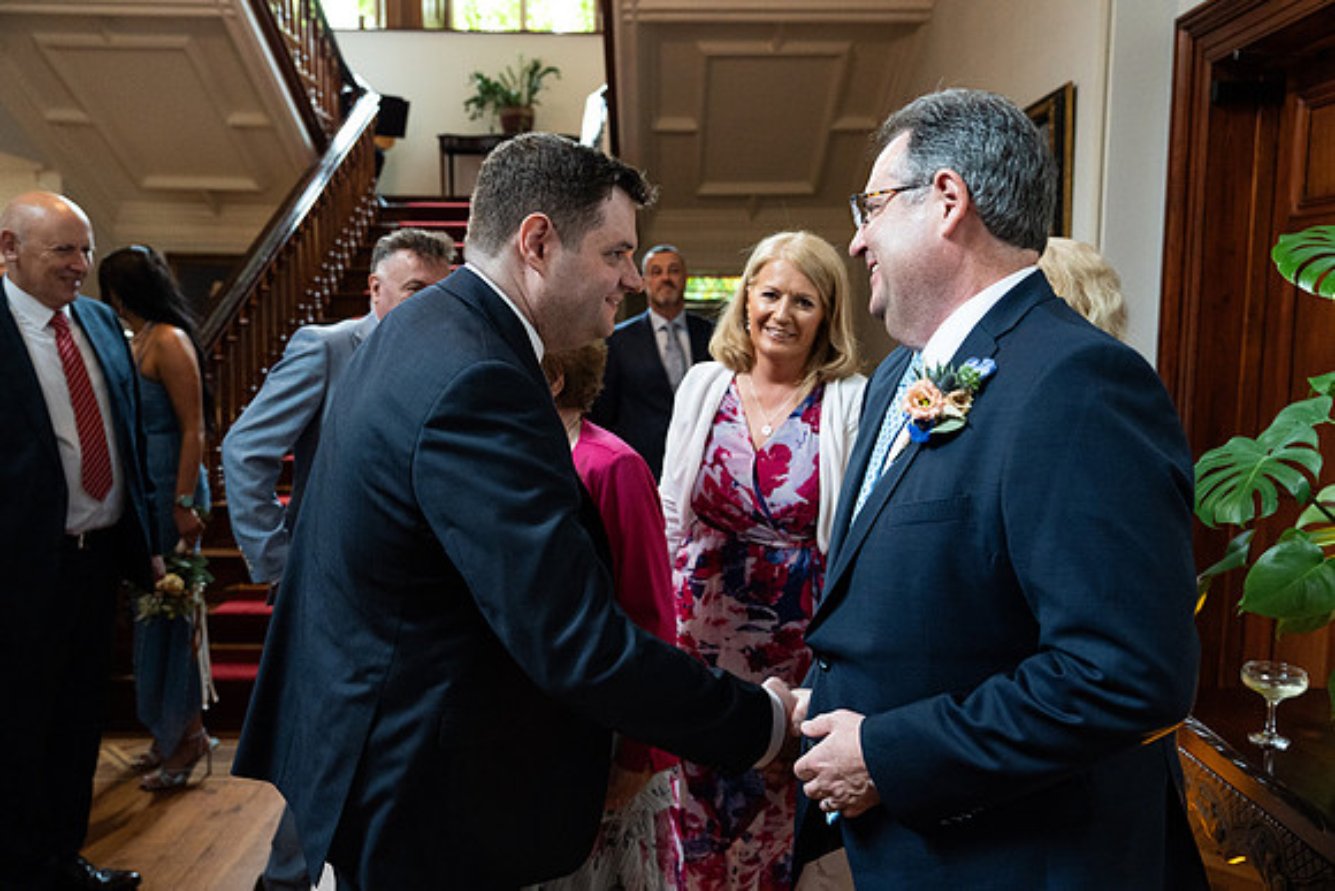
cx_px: 668
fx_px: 1076
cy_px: 446
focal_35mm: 29
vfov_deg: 45.0
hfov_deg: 63.6
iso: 5000
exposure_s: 1/200
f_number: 3.5
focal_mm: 29
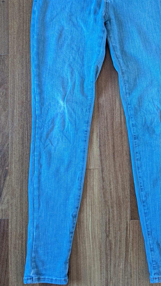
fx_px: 288
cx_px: 121
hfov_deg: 30.6
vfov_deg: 52.0
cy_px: 100
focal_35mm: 38
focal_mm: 6.81
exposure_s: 1/23.8
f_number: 1.85
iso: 250
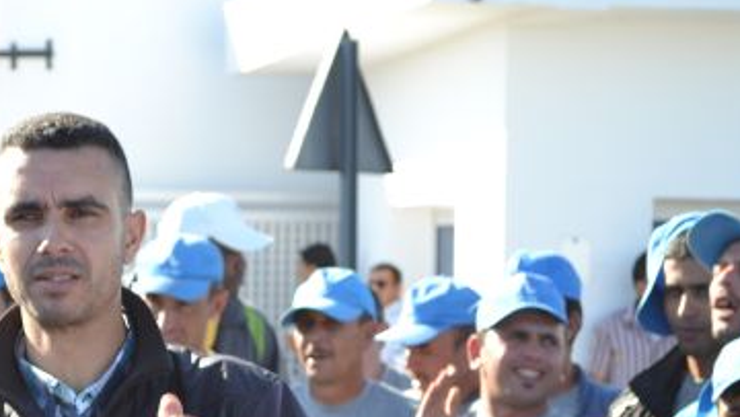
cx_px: 109
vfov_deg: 8.3
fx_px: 2847
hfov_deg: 14.7
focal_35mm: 145
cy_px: 415
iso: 100
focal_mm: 52
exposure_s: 1/160
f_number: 6.3
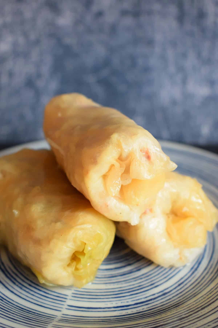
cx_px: 109
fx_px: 518
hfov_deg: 23.8
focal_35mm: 57
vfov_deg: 35.1
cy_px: 164
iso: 450
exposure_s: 1/125
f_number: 5.6
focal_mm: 38
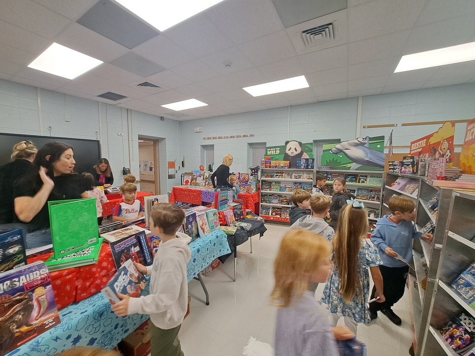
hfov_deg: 106.2
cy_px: 178
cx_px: 238
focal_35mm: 13
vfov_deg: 89.9
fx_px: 178
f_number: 2.2
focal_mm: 1.74
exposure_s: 1/40
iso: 64
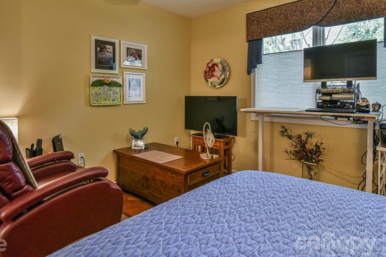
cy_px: 97
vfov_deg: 58.8
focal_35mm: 21
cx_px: 181
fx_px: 225
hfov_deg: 81.1
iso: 1600
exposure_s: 1/100
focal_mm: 16
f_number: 5
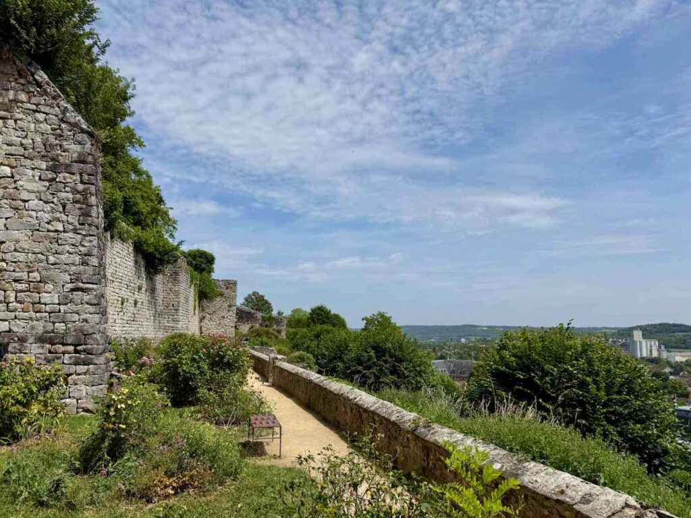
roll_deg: -1.0
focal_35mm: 24
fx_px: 479
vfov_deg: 56.8
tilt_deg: +7.9
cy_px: 259
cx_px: 346
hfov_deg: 71.6
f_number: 1.78
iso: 80
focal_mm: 6.76
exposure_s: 1/7353
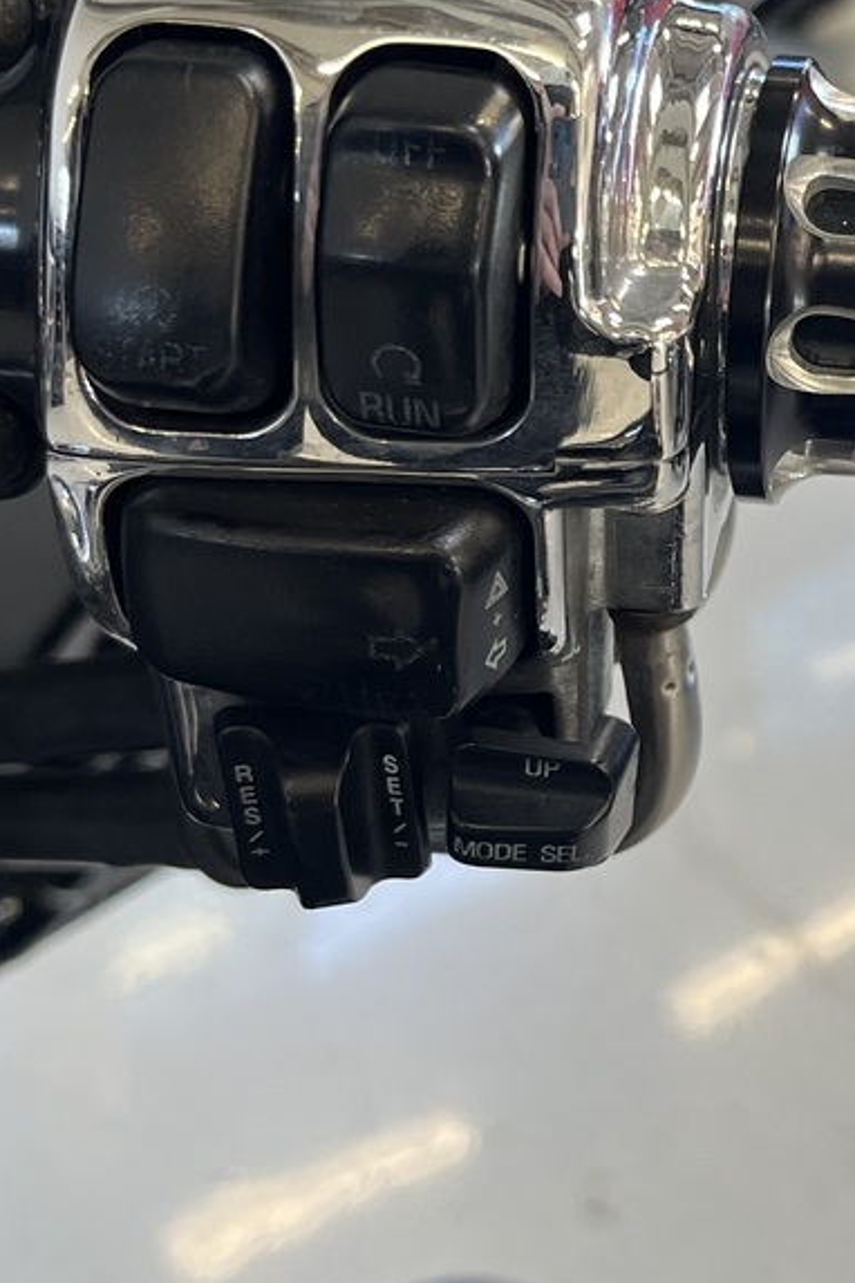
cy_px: 441
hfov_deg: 19.4
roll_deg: -2.2
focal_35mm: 68
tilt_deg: -22.9
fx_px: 2422
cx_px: 875
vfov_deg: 29.5
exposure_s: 1/100
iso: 100
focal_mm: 5.1
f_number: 1.6
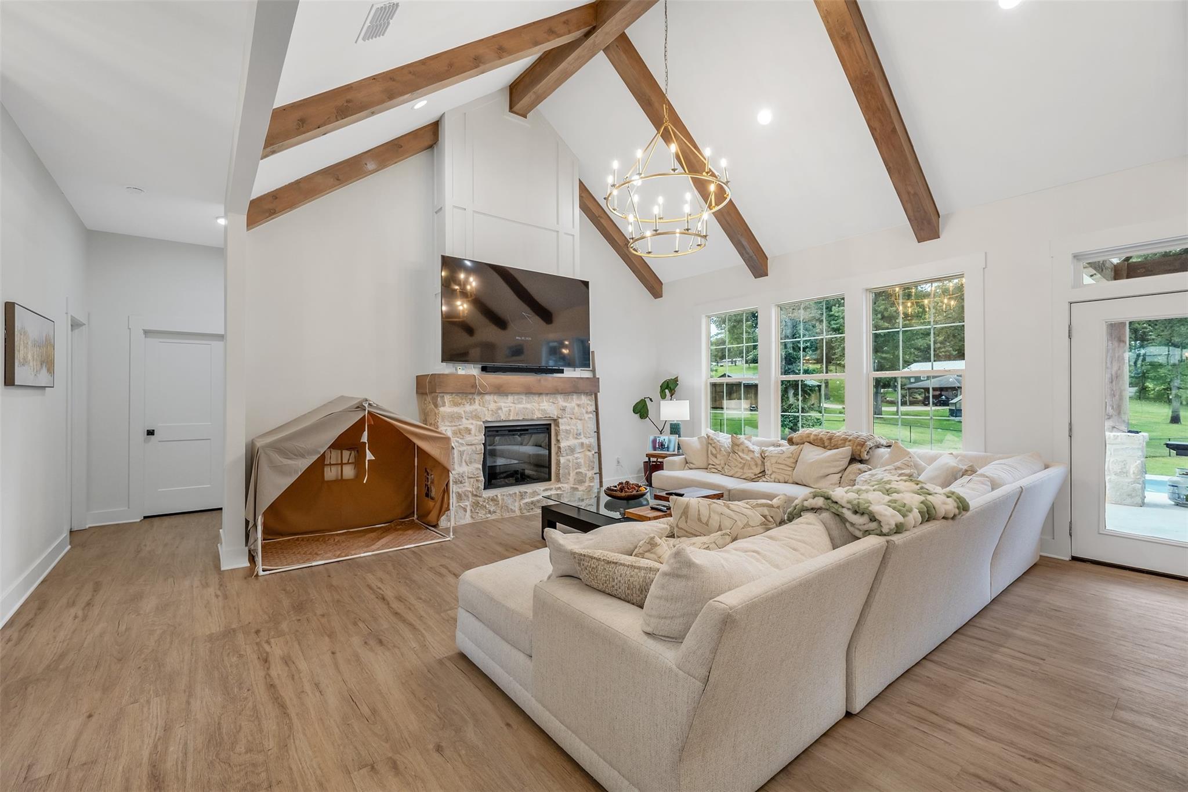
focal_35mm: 15
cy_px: 396
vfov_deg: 77.3
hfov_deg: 100.4
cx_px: 594
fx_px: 495
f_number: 8
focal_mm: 15
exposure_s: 1/25
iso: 800
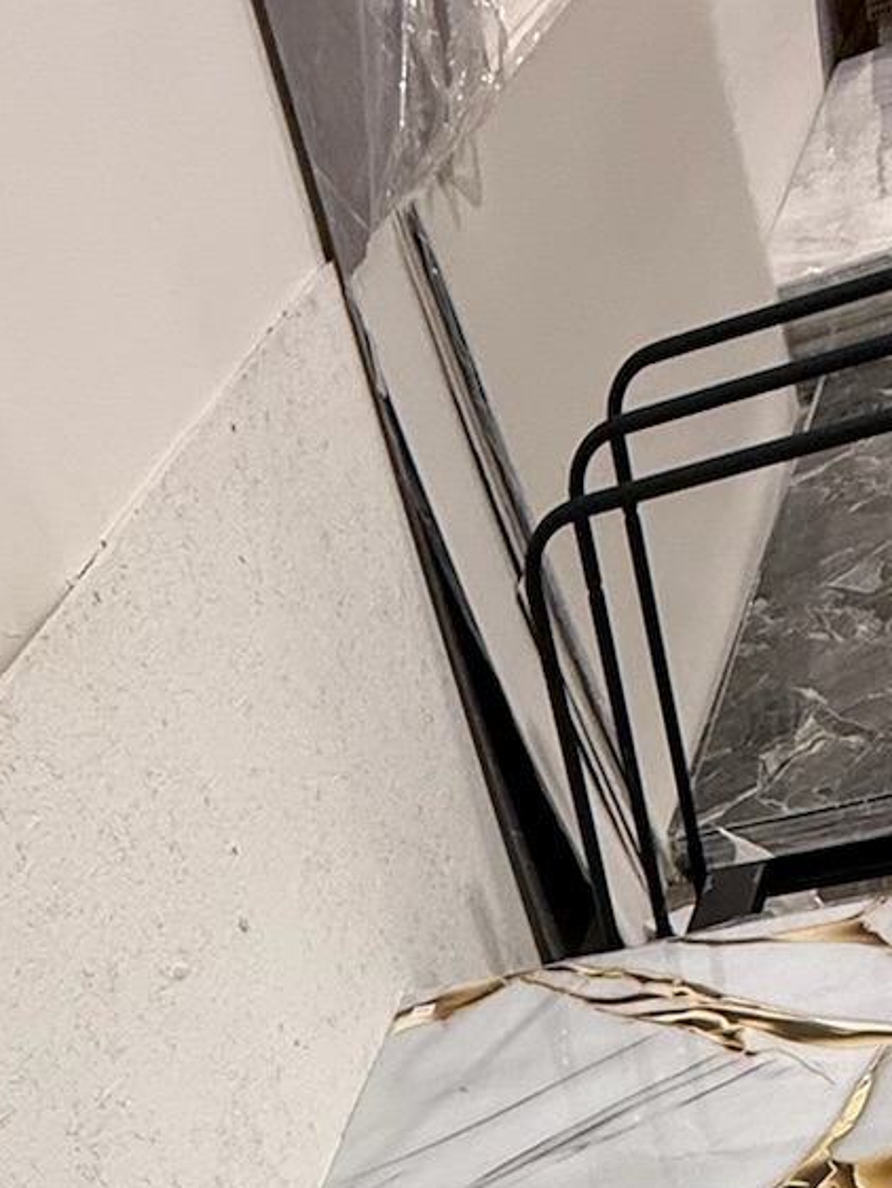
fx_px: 1751
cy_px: 1822
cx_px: 385
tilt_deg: -47.0
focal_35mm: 51
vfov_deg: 26.2
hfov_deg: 28.5
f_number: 2.2
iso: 200
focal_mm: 2.22
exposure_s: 1/120
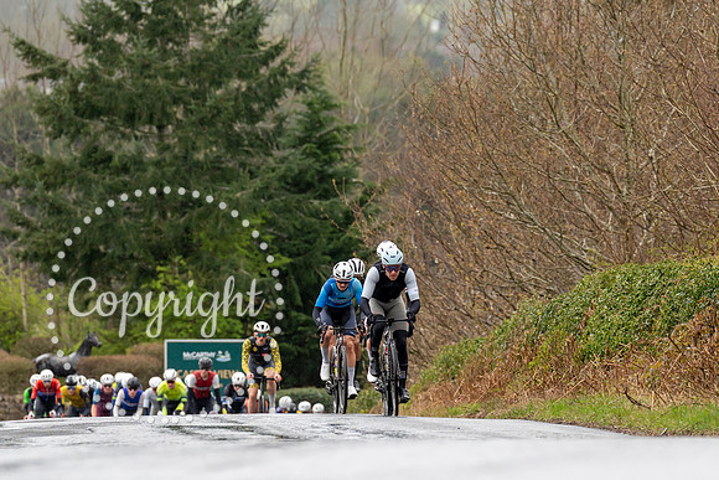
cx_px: 398
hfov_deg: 6.1
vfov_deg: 4.1
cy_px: 260
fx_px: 6781
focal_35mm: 339
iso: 640
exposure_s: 1/1000
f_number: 4
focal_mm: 200
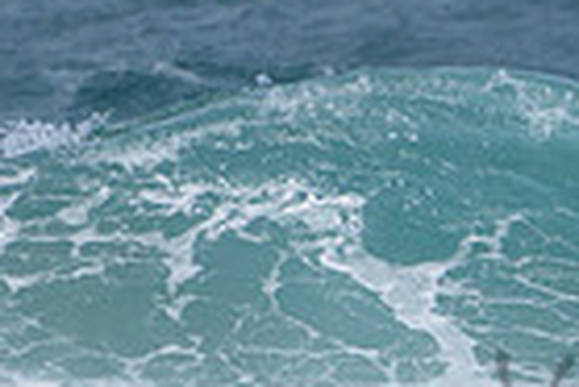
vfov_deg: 0.5
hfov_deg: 0.8
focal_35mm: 2564
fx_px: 41280
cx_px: 1199
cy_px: 259
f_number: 5.6
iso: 100
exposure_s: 1/2000
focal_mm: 500
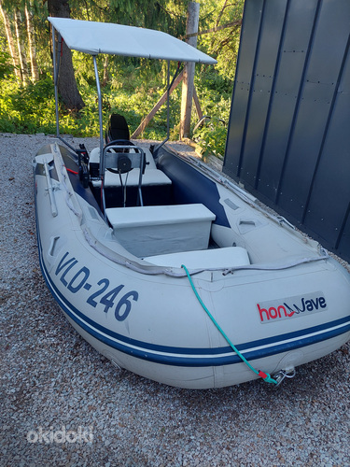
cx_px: 175
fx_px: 324
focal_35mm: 24
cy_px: 234
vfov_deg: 71.6
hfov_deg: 56.8
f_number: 1.8
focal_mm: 5.23
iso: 64
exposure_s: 1/100
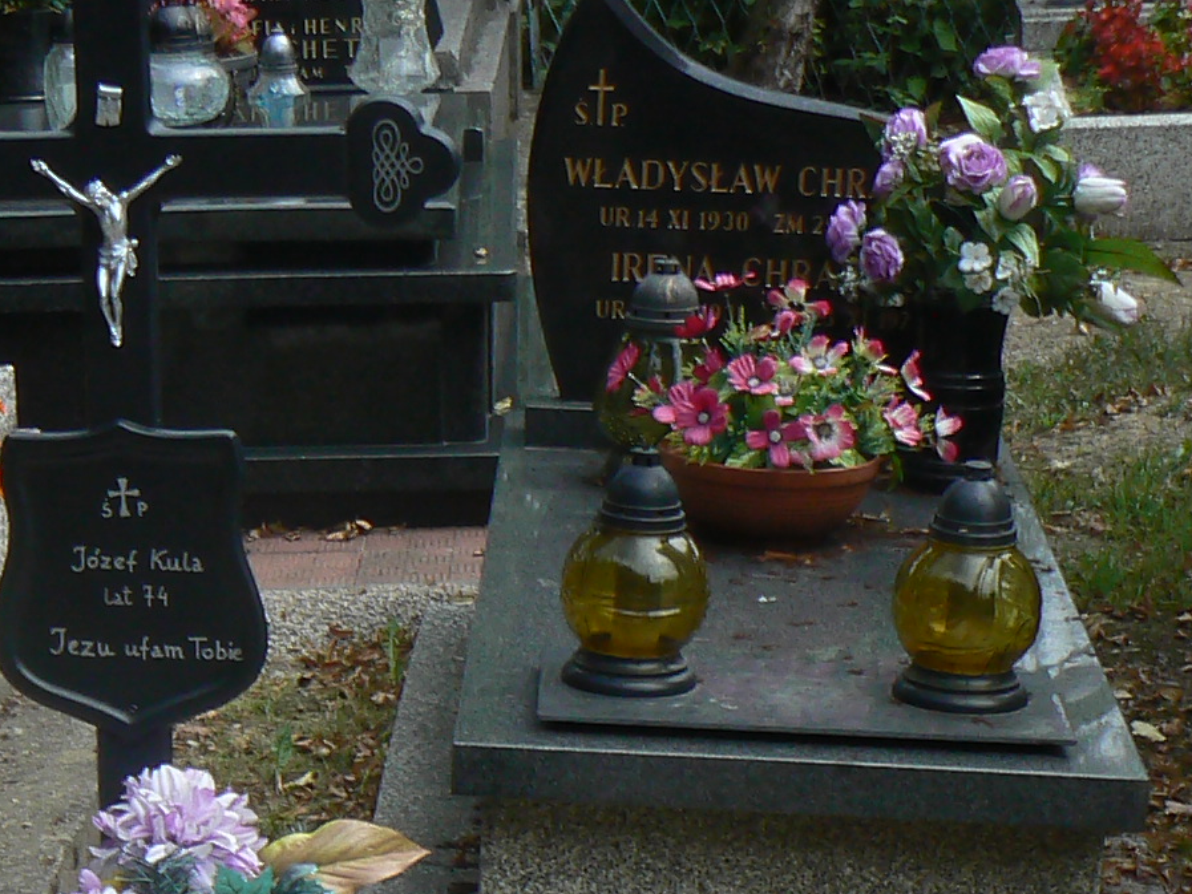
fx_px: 3892
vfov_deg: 12.6
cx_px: 154
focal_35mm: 113
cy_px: 1210
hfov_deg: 17.2
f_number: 5.6
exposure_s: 1/250
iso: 80
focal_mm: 6
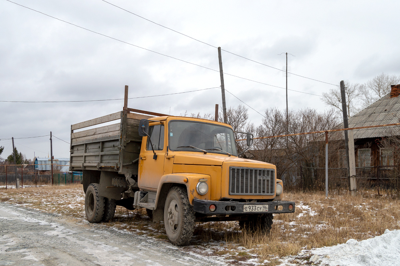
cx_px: 200
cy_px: 133
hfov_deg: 62.0
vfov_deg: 43.5
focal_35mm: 30
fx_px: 333
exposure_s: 1/100
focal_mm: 20
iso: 200
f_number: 7.1
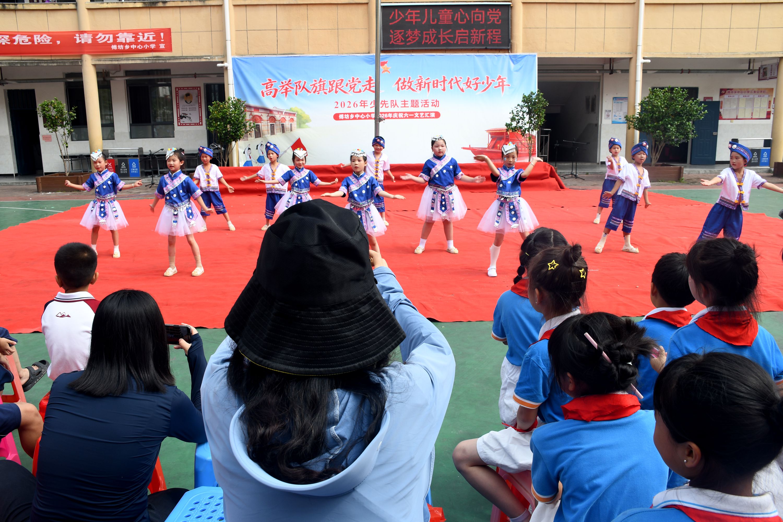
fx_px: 652
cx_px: 392
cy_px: 261
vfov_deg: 43.6
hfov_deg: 61.9
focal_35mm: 30
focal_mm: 20
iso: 125
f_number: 9
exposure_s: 1/125
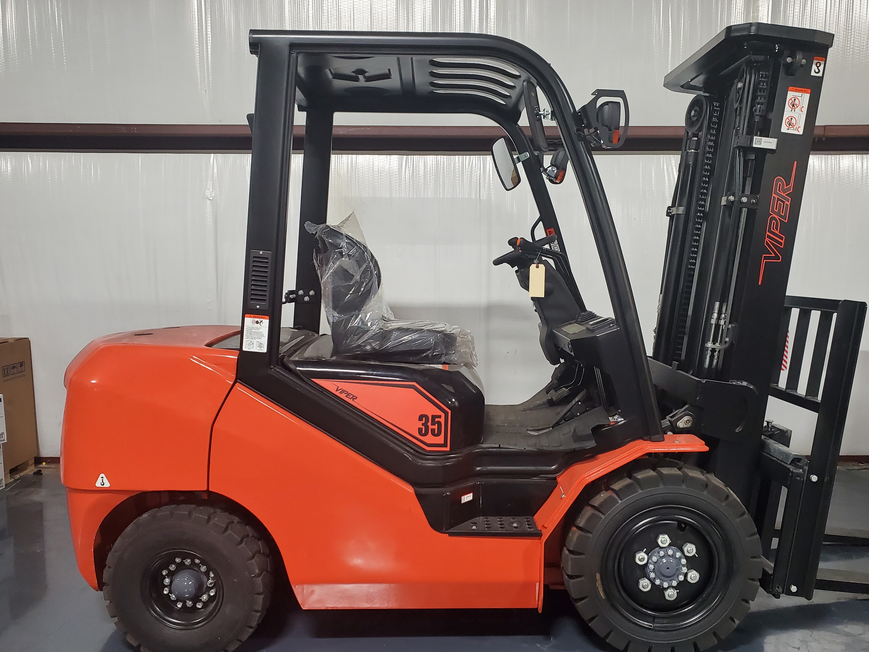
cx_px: 450
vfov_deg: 48.2
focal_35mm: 29
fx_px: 728
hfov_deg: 61.6
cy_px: 355
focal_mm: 4.3
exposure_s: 1/39
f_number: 2.4
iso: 500
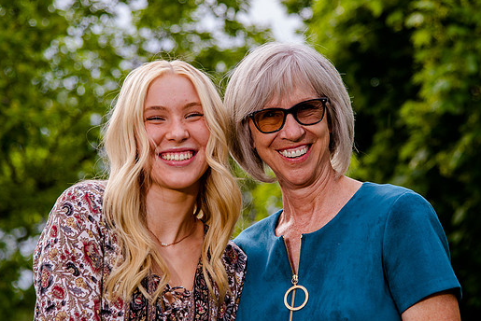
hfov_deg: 14.1
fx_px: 1938
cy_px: 154
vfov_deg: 9.5
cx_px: 271
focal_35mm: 145
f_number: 4.5
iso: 160
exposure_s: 1/200
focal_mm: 92
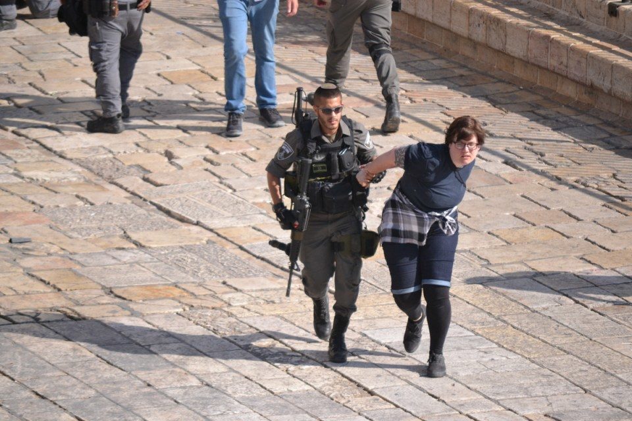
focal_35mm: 300
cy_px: 210
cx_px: 316
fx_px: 5266
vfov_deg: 4.6
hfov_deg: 6.9
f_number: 5.6
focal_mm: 200
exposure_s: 1/1600
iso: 800
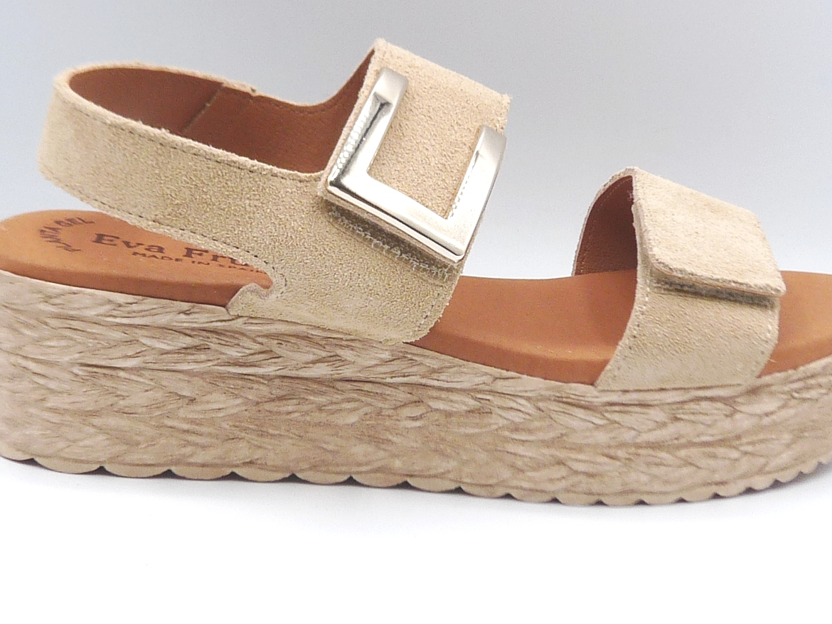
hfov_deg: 29.0
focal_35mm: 67
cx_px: 422
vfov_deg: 21.9
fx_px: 1611
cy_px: 264
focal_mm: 4.8
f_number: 4
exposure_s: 1/250
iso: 100
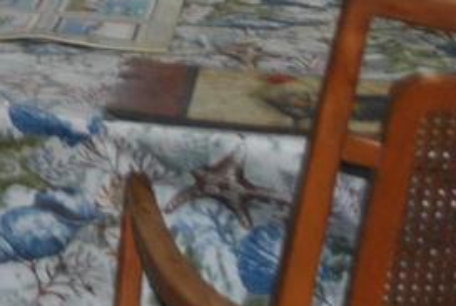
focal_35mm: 174
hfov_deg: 11.2
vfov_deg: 7.6
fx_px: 2208
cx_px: -294
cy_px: -292
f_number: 4
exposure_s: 1/60
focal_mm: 22
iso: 200
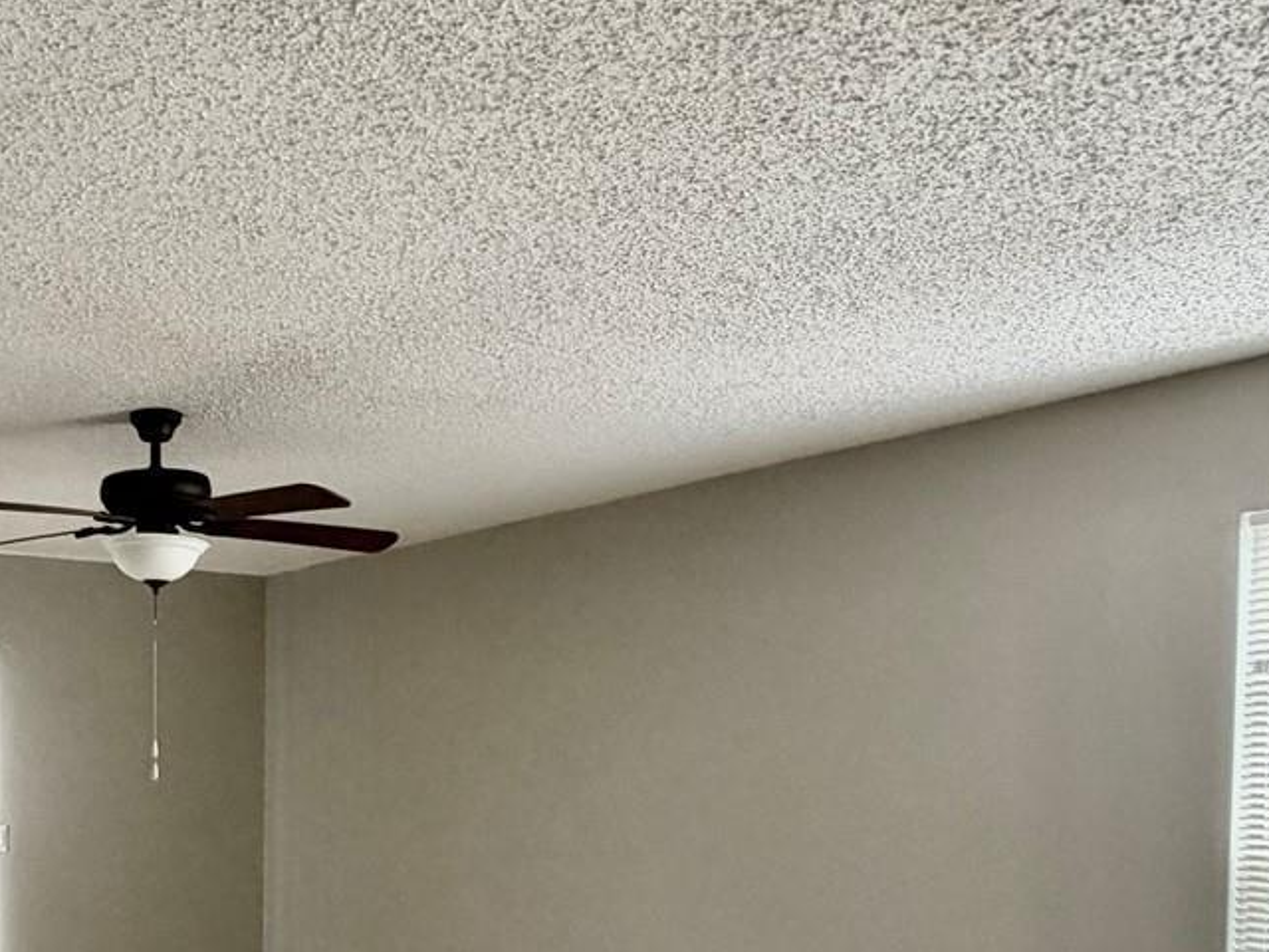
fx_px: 1283
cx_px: 125
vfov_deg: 38.6
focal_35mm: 35
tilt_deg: -3.4
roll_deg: +0.4
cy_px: 809
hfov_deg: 47.3
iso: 320
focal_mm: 2.22
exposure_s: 1/65
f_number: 2.2
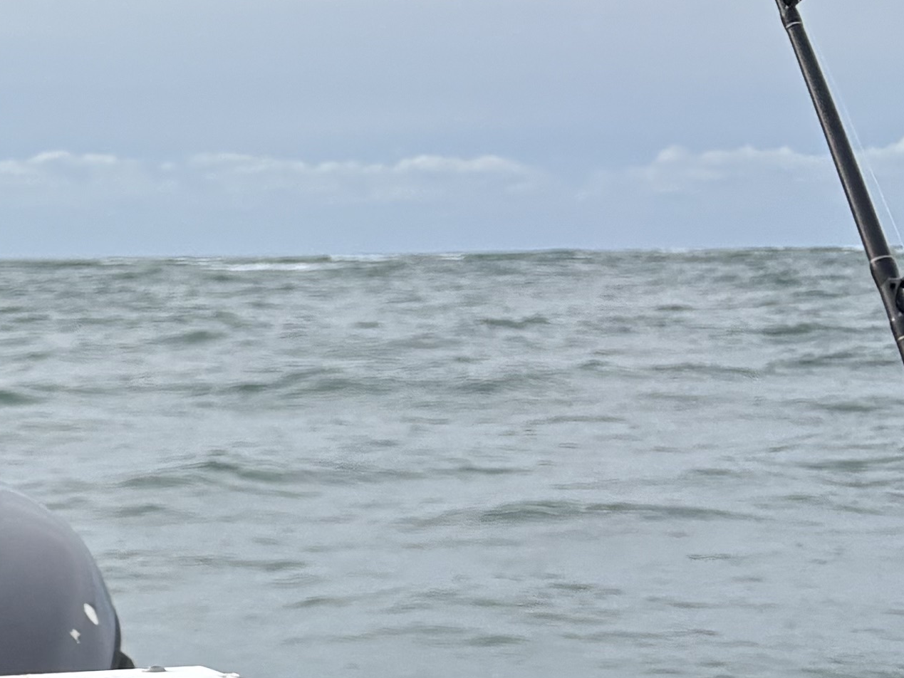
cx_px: -973
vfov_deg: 12.4
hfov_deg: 13.9
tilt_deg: -6.4
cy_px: 764
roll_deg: +0.1
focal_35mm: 117
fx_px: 3056
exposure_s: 1/1706
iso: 50
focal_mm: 5.96
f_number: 1.6
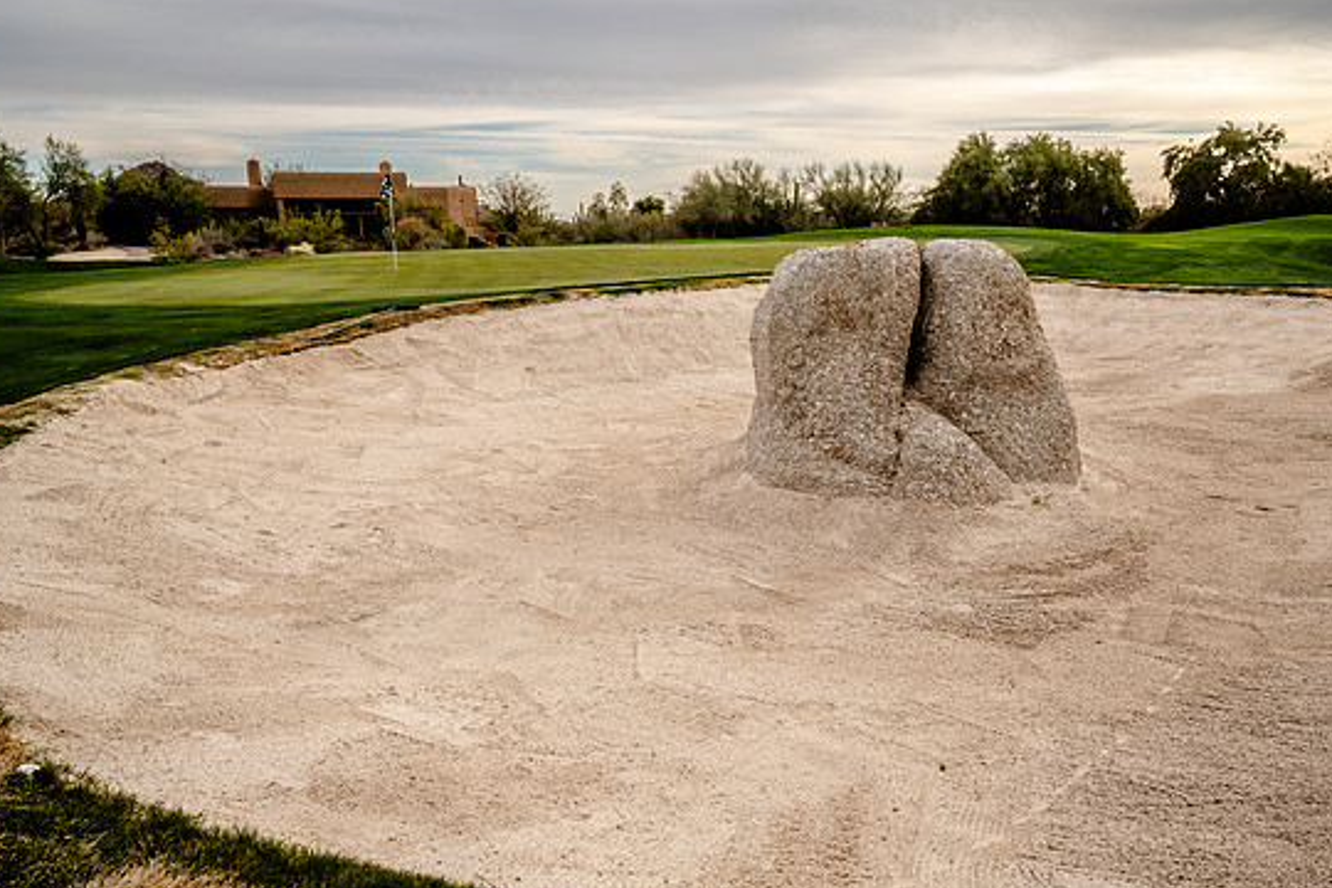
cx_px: 681
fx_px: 1073
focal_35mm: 29
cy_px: 450
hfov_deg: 63.7
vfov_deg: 45.0
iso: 250
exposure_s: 1/320
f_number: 9
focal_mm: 27
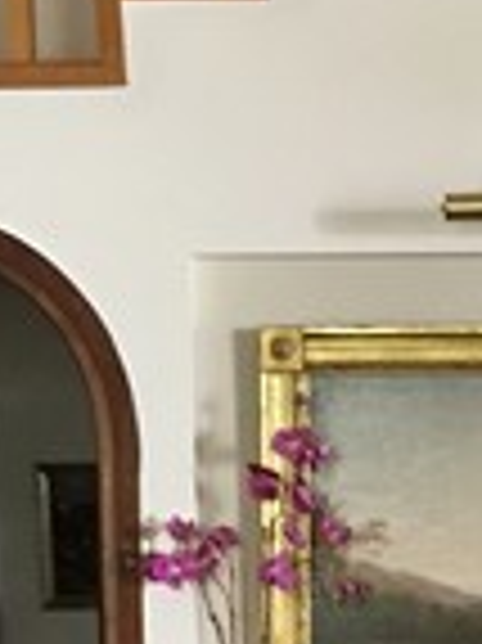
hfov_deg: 12.1
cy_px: 995
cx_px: 351
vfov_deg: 14.9
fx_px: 2268
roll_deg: -0.6
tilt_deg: -10.1
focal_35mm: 122
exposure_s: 1/8
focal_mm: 4.15
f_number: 2.2
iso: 100
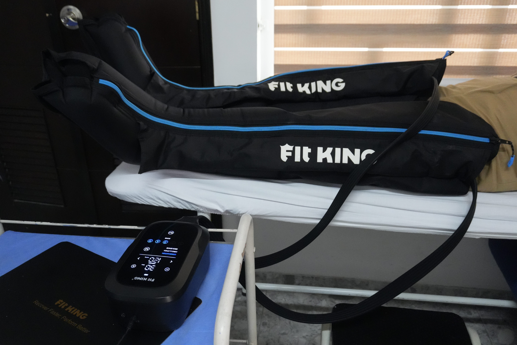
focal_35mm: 30
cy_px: 172
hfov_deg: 61.9
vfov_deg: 43.6
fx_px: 431
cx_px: 258
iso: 5000
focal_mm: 20
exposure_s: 1/160
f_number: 4
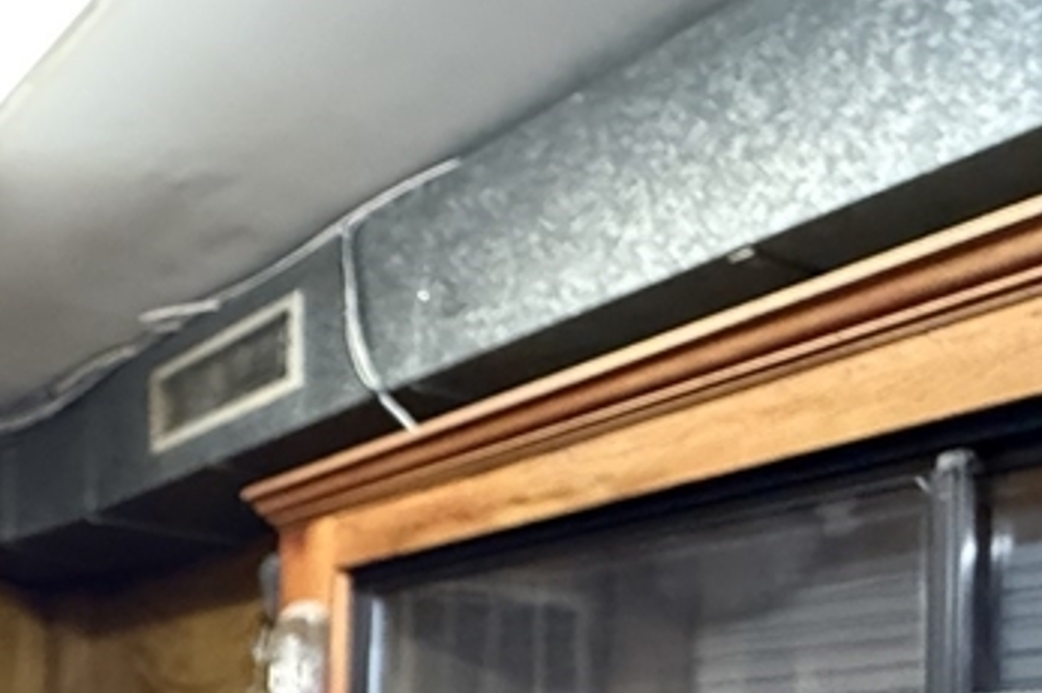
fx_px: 1244
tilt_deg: +1.8
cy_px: 837
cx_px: -3
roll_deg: -3.3
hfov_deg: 39.9
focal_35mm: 43
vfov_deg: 27.4
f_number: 2.2
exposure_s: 1/60
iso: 800
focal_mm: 2.22
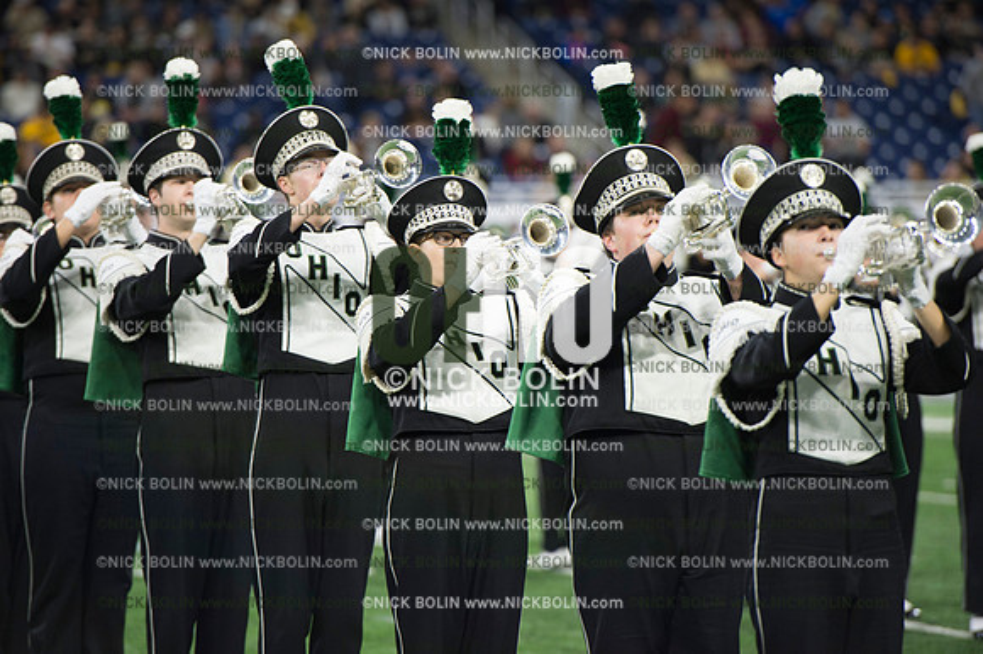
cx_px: 492
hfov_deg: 10.3
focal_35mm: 200
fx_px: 5458
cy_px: 327
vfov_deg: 6.9
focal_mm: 200
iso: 2500
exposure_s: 1/1000
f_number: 3.5
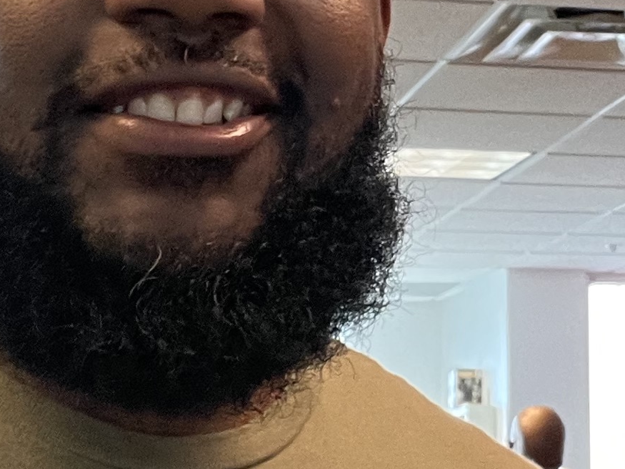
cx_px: 488
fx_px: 1914
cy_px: 201
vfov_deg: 14.0
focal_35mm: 106
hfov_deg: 18.4
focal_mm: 2.71
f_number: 2.2
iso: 200
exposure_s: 1/60
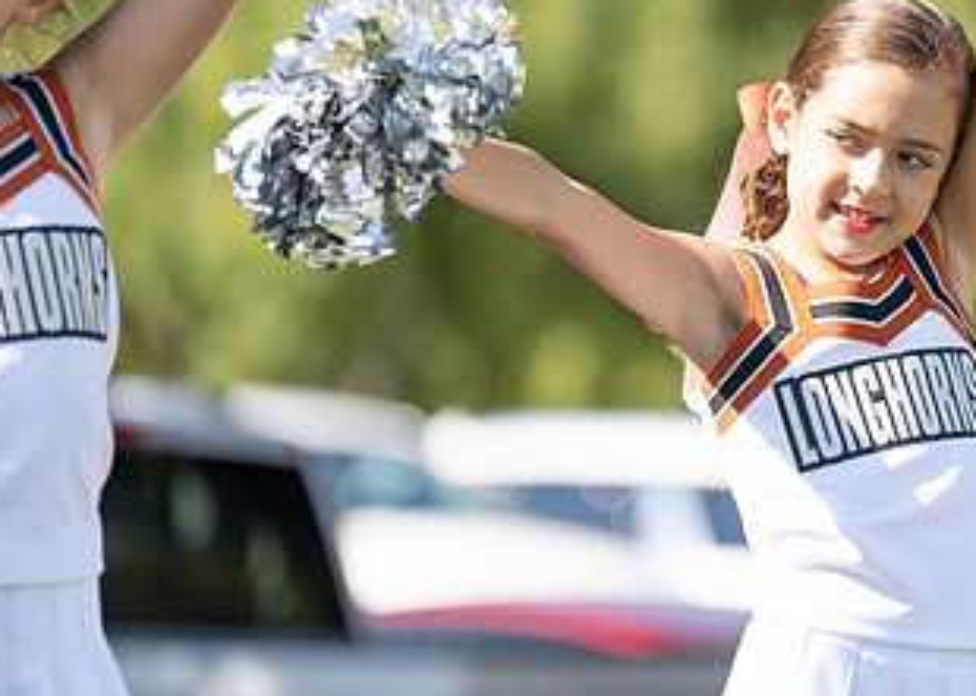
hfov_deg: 5.1
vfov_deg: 3.6
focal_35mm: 397
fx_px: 10997
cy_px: 271
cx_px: 844
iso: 160
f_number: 2.8
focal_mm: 200
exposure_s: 1/1000
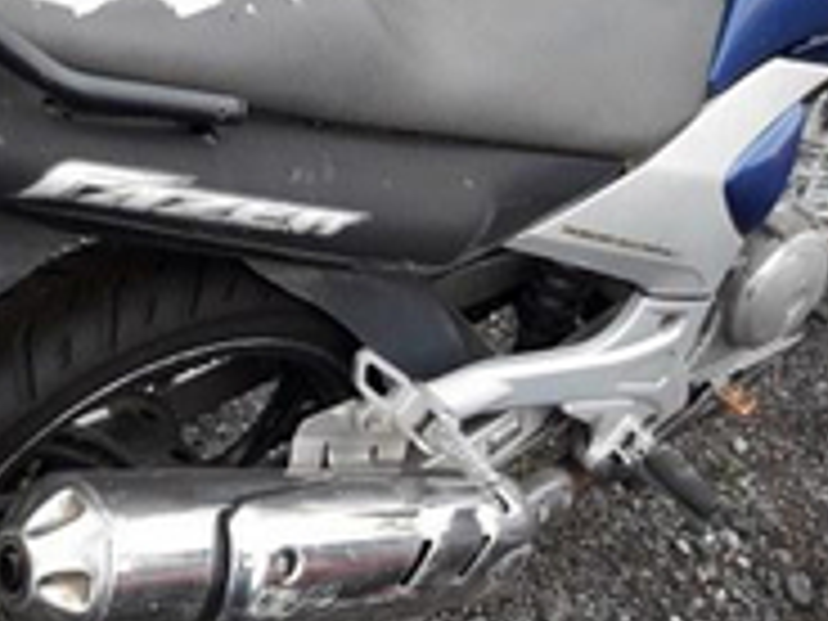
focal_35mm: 61
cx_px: 513
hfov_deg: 31.6
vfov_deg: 24.0
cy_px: 234
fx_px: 1459
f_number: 1.9
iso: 40
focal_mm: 3.7
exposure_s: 1/340
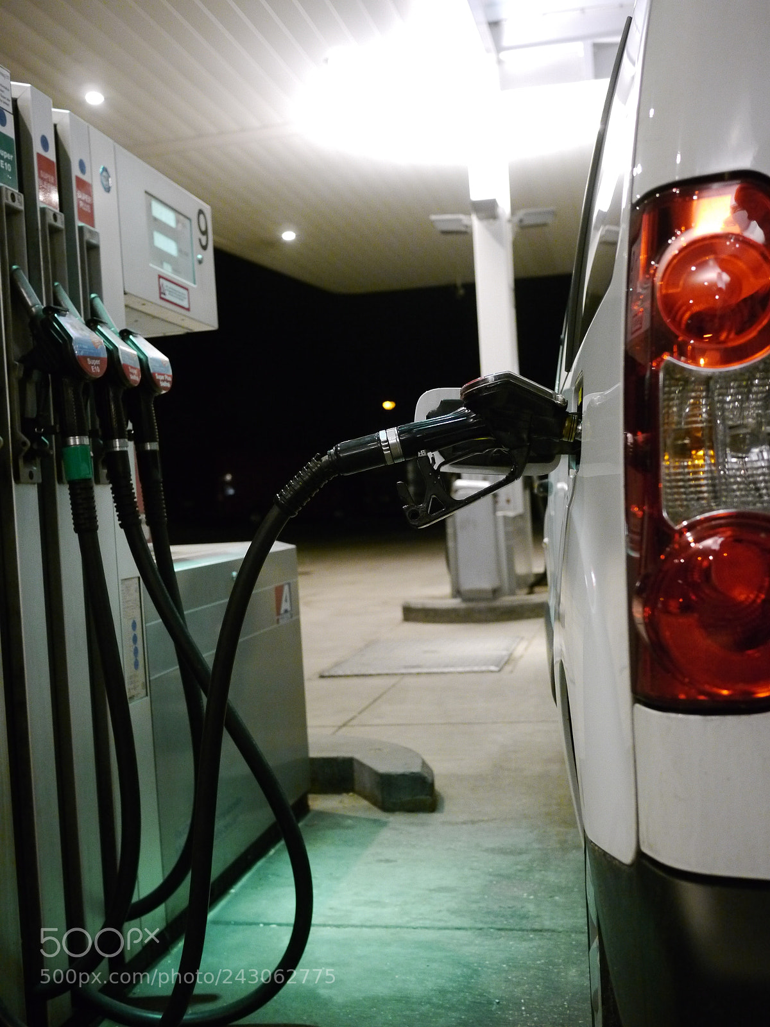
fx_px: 1186
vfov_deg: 46.8
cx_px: 385
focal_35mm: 40
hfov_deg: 36.0
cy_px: 514
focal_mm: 20
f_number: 2.5
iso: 1600
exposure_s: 1/60
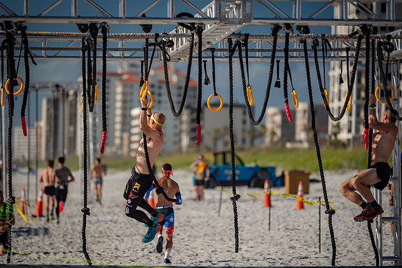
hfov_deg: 9.3
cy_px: 143
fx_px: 2466
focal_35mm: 221
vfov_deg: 6.2
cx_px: 180
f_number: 2.8
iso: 280
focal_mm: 200
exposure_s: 1/4000
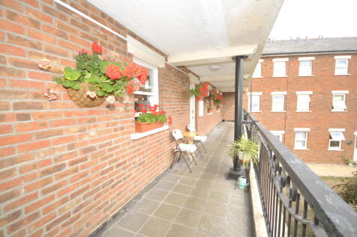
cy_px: 118
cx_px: 178
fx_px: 149
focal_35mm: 15
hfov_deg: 100.4
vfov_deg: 77.3
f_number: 4.5
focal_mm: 10
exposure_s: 1/80
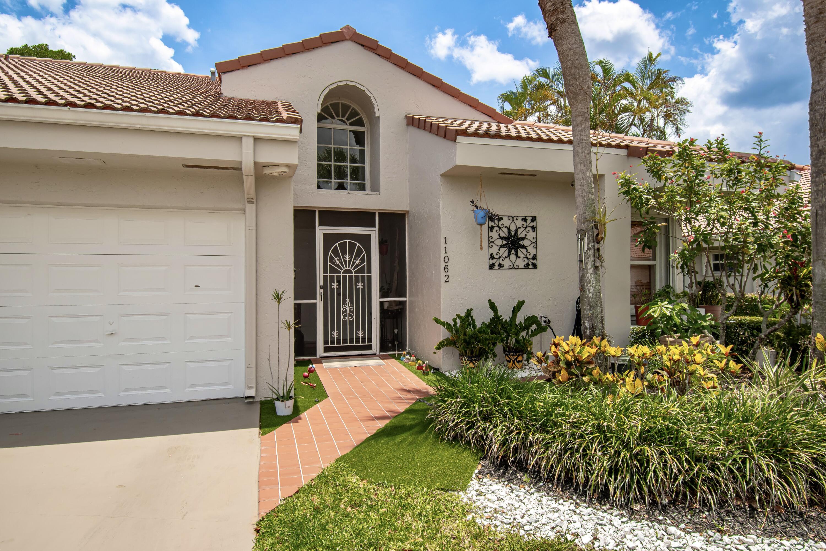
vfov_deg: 59.5
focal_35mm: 21
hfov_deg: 81.2
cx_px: 413
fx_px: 482
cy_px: 276
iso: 400
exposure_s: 1/1600
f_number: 6.3
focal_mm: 14
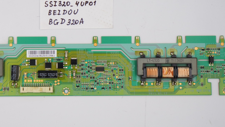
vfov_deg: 13.4
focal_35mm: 90
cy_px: 44
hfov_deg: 23.6
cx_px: 76
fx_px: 537
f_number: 5.6
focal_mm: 22
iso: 160
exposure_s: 1/125
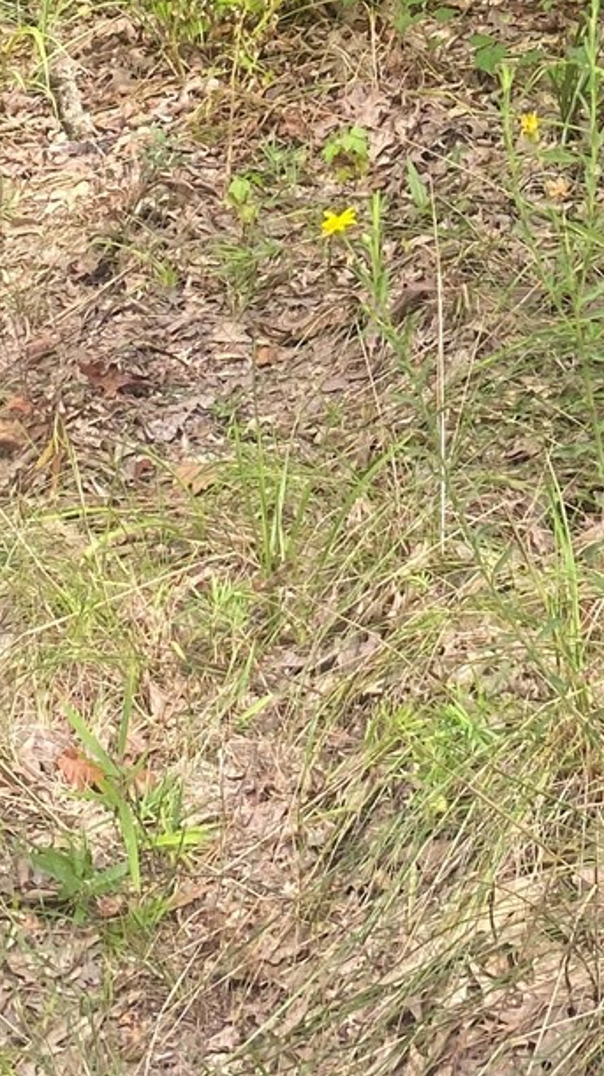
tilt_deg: +1.6
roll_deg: +0.5
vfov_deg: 19.1
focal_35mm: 95
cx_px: 671
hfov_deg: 12.5
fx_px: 2709
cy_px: -632
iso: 32
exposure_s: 1/248
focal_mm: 4.25
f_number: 1.8
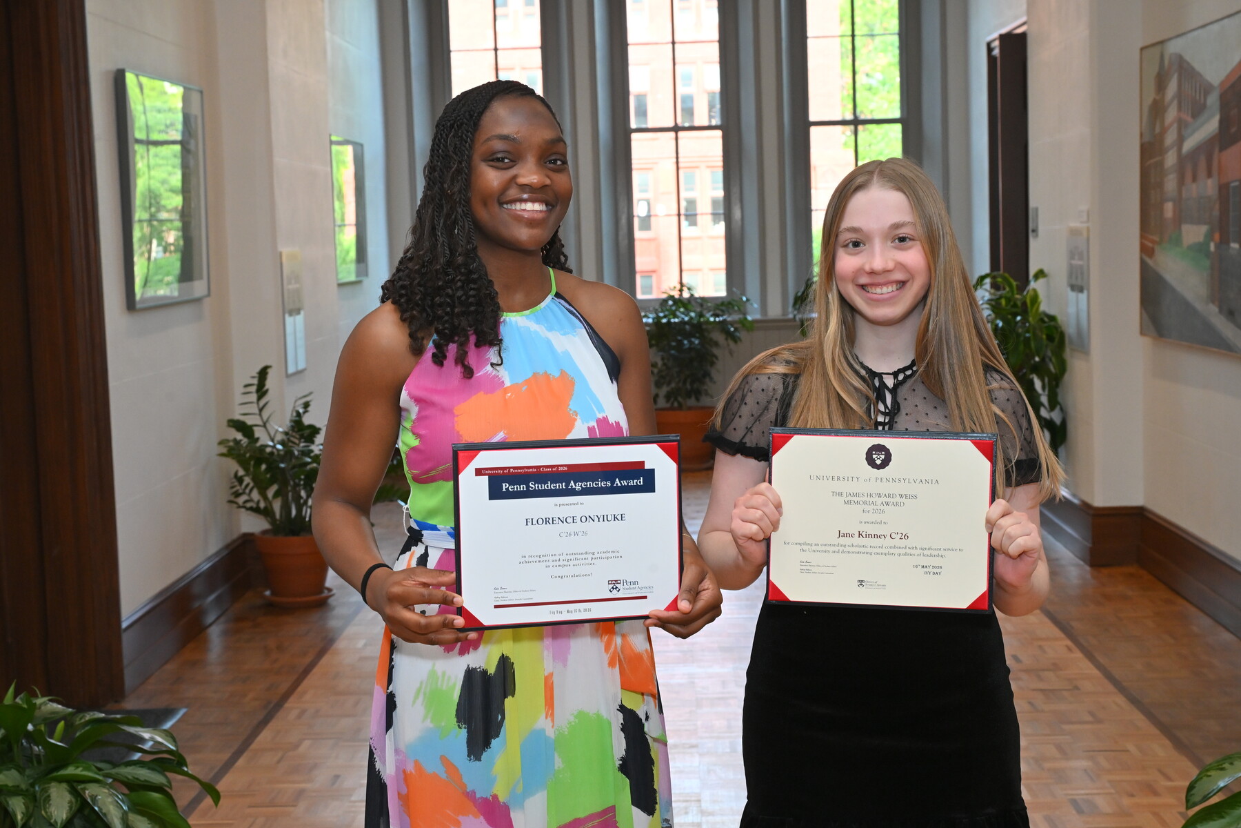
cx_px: 620
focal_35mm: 54
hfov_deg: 36.9
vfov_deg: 25.1
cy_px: 414
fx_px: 1861
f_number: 9
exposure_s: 1/100
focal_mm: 54
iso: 2000
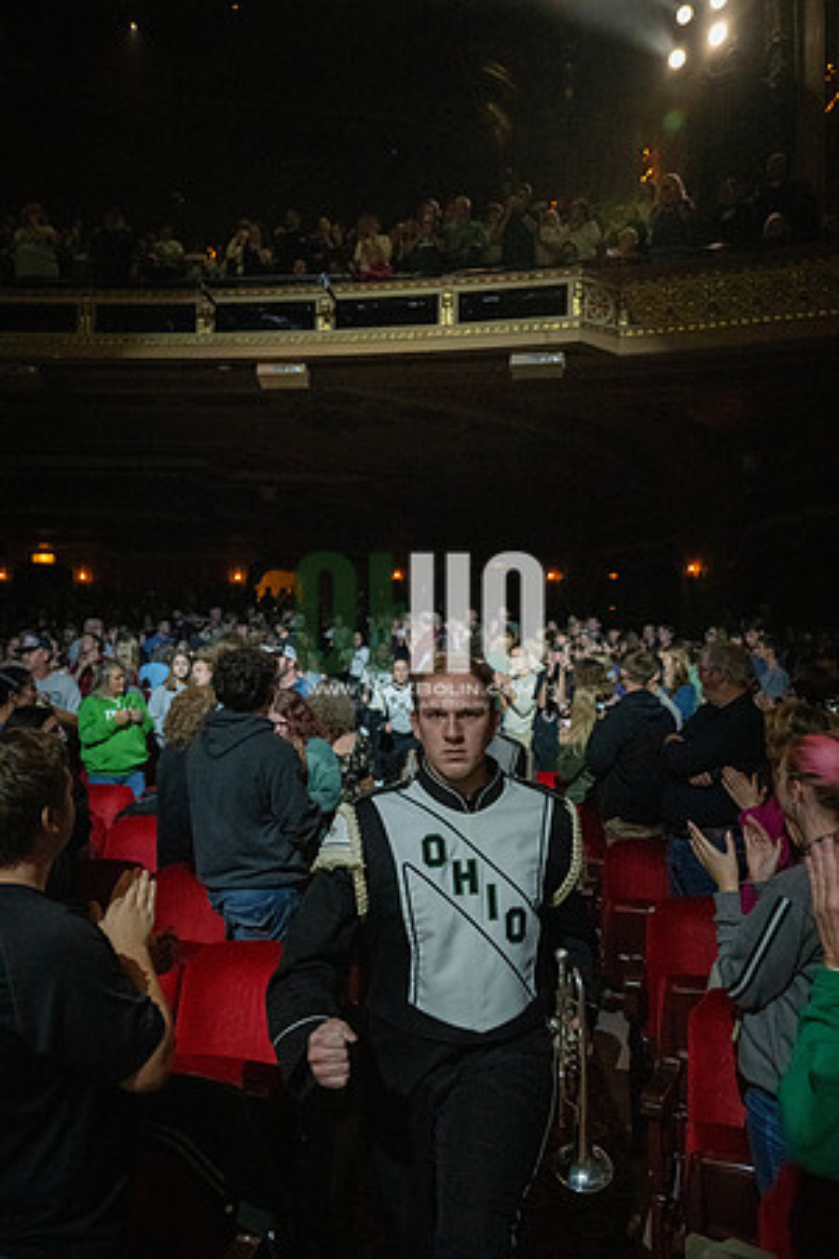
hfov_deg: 51.3
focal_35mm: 25
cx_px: 420
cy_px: 630
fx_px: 874
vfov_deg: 71.5
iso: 12800
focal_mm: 25
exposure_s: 1/500
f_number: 2.8
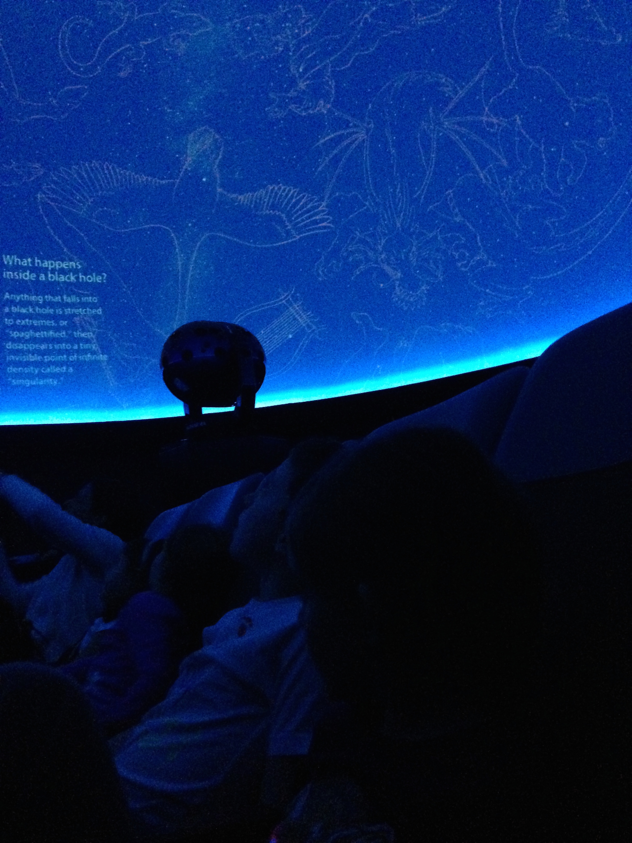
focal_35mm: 33
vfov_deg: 55.4
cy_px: 422
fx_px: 803
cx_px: 316
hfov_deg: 42.9
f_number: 2.4
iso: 800
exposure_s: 1/15
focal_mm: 4.12
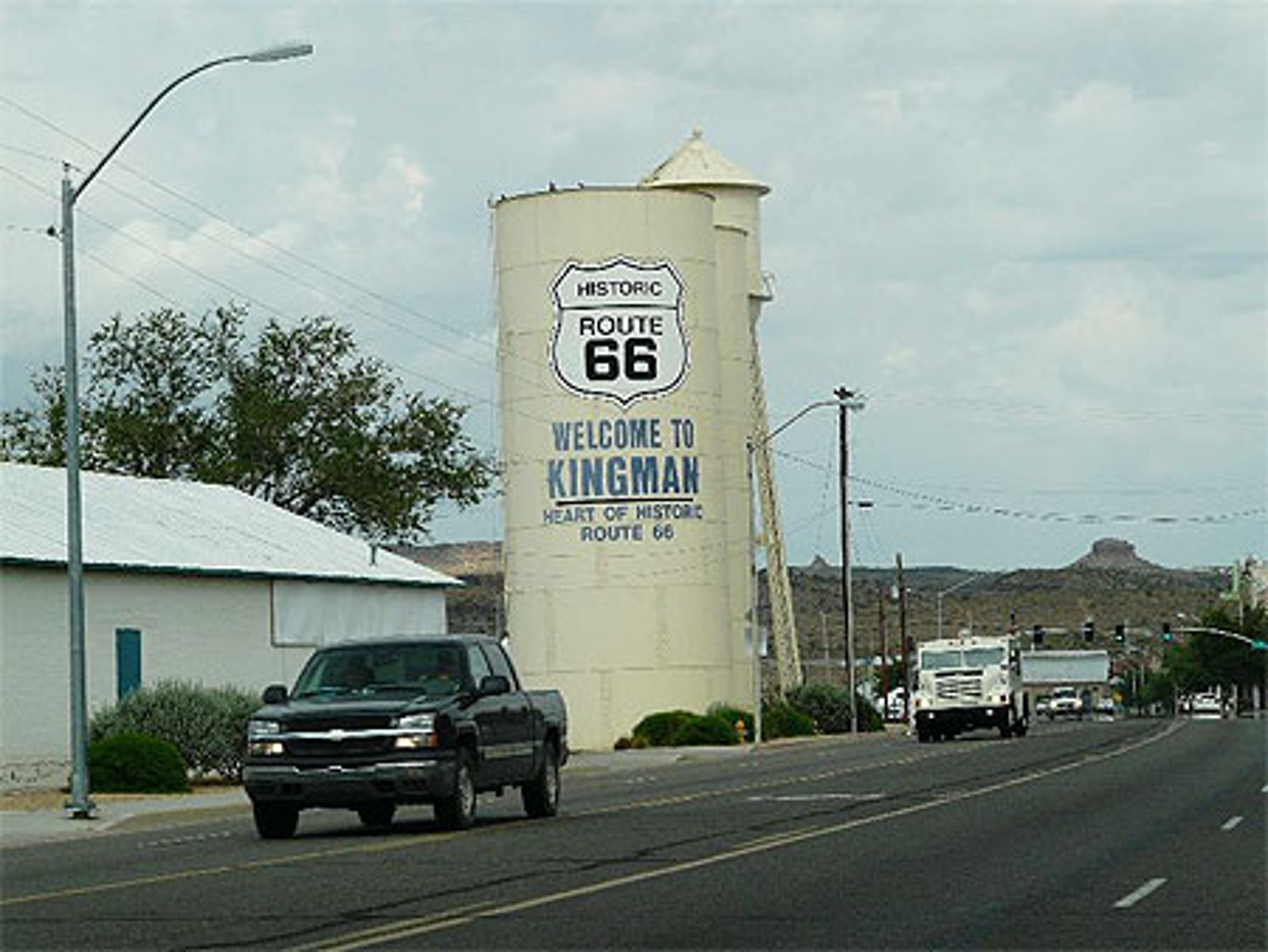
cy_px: 476
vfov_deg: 13.6
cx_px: 634
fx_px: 3995
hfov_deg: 18.0
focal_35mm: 109
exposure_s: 1/400
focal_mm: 18
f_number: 5.6
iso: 100
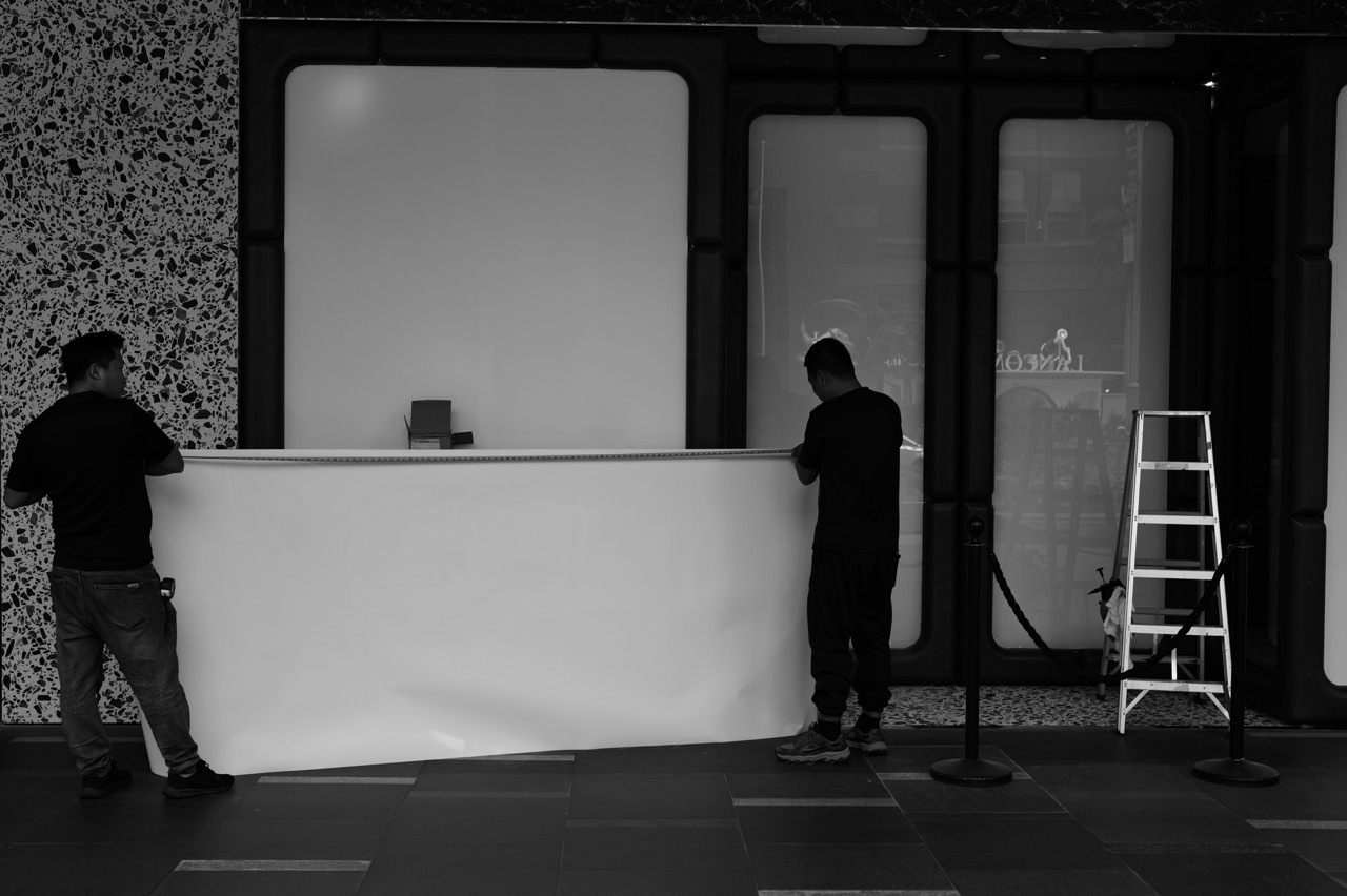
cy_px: 448
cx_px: 674
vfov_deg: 31.2
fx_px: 1608
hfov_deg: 45.5
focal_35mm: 43
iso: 100
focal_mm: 43
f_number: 4.5
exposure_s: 1/250
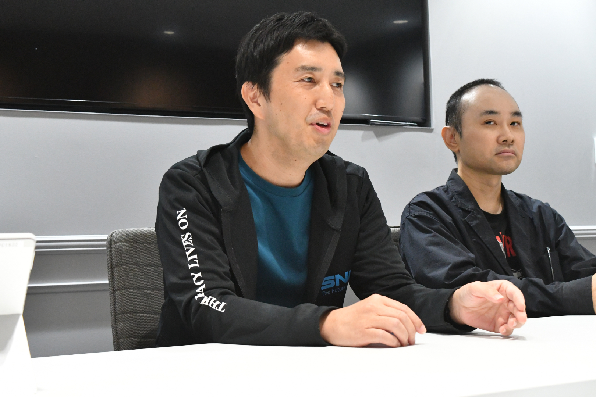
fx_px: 894
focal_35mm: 54
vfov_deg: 25.1
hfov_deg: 36.9
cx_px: 298
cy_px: 198
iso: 8000
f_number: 8
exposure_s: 1/125
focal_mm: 36
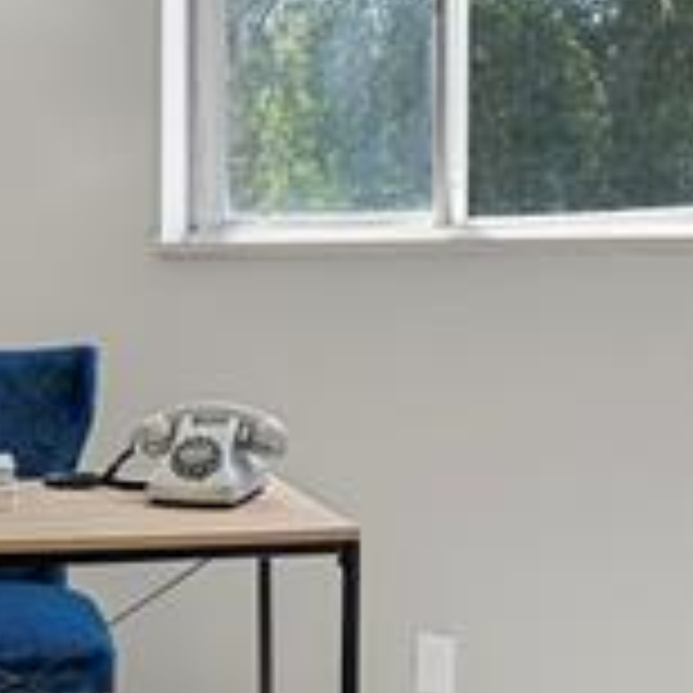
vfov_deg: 28.6
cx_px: 144
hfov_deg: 28.0
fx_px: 1359
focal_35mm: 60
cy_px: 284
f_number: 8
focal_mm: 17
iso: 250
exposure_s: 1/2
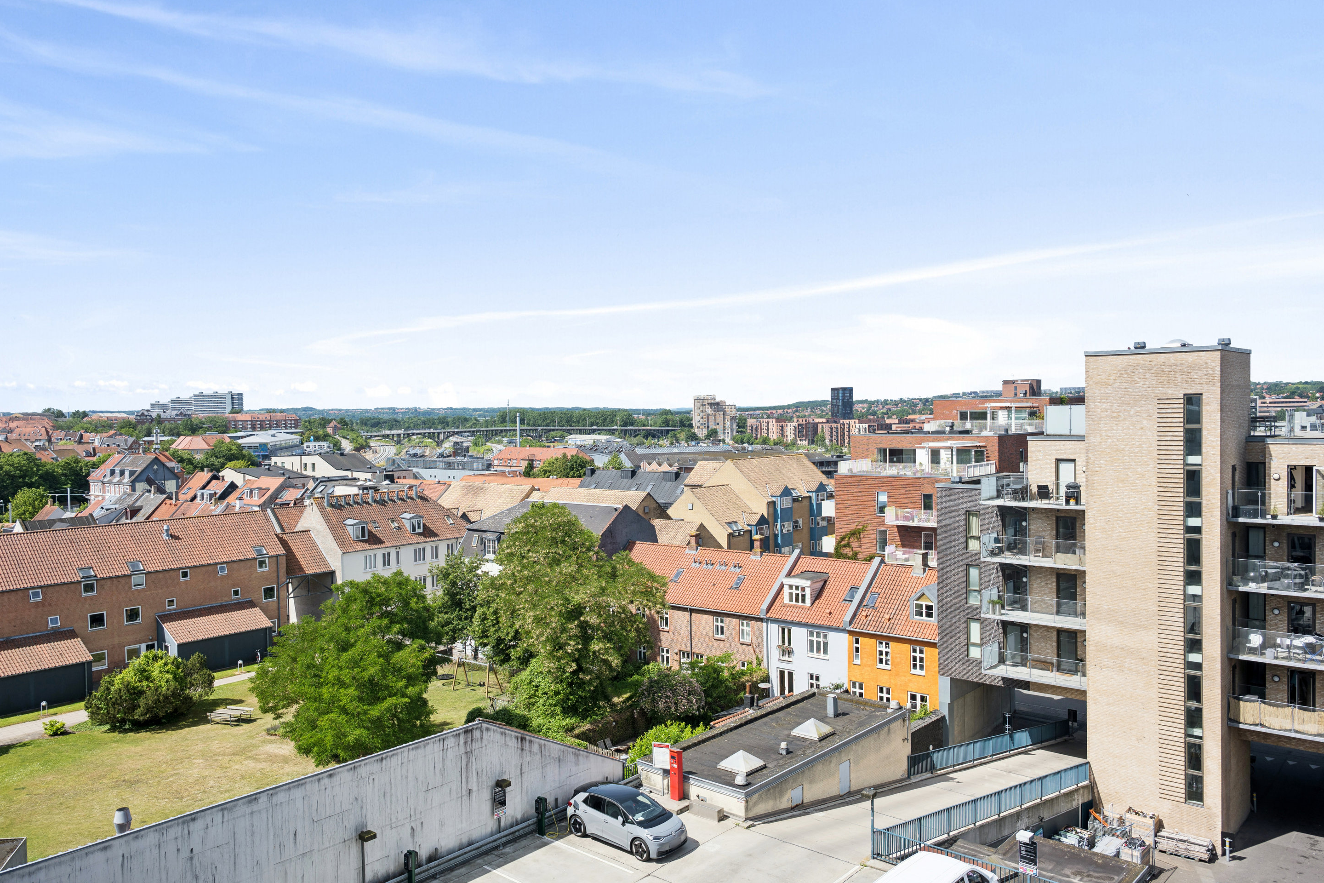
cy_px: 435
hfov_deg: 71.5
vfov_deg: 51.3
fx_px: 919
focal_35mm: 25
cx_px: 637
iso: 64
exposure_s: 1/640
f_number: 4
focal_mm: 24
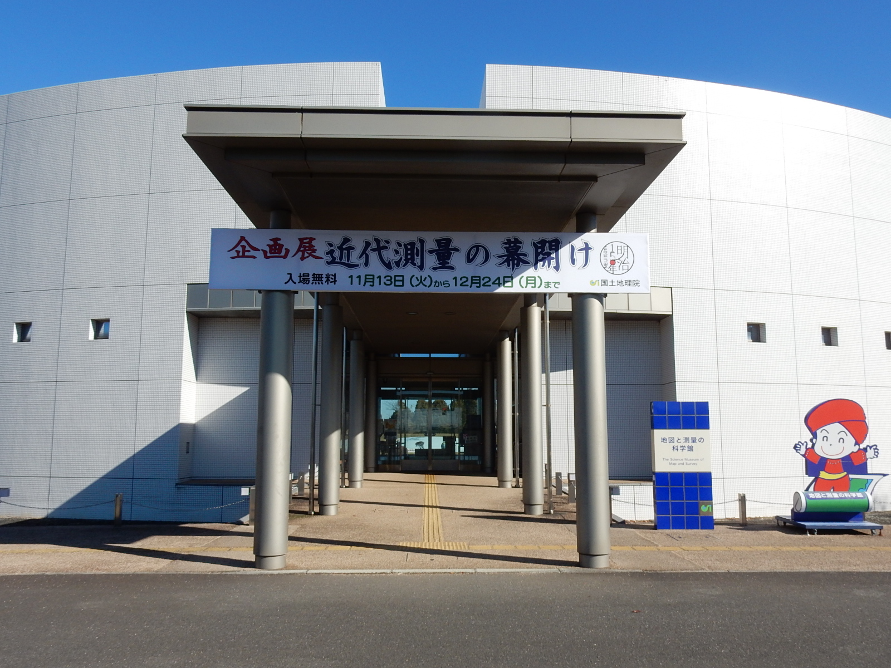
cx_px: 446
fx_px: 772
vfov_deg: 46.8
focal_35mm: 30
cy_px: 334
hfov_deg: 60.0
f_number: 5.6
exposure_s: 1/640
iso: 125
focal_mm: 5.4
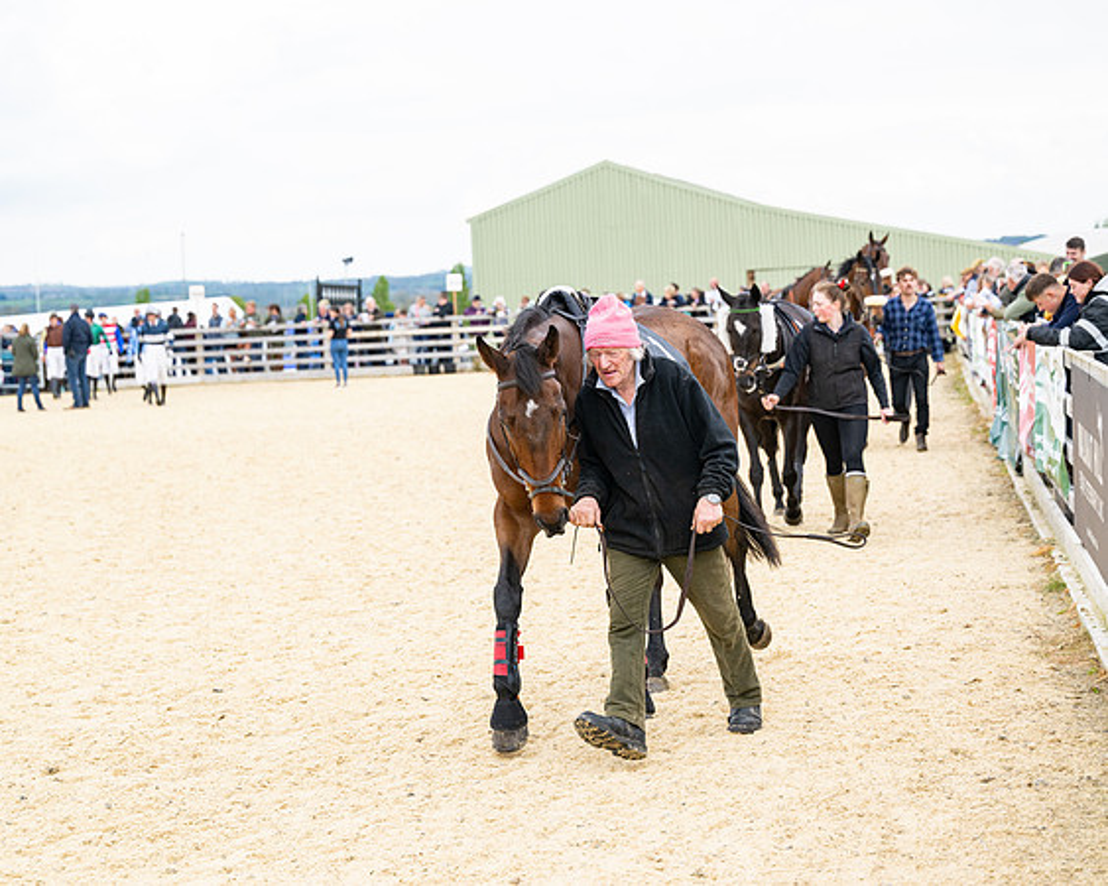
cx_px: 583
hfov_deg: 24.2
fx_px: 2586
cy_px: 443
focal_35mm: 79
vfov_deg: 19.4
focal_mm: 70
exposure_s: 1/2000
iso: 400
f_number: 4
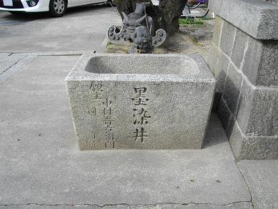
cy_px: 104
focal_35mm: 40
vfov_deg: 36.0
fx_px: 321
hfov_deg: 46.8
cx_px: 139
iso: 100
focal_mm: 7.1
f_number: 3.2
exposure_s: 1/200
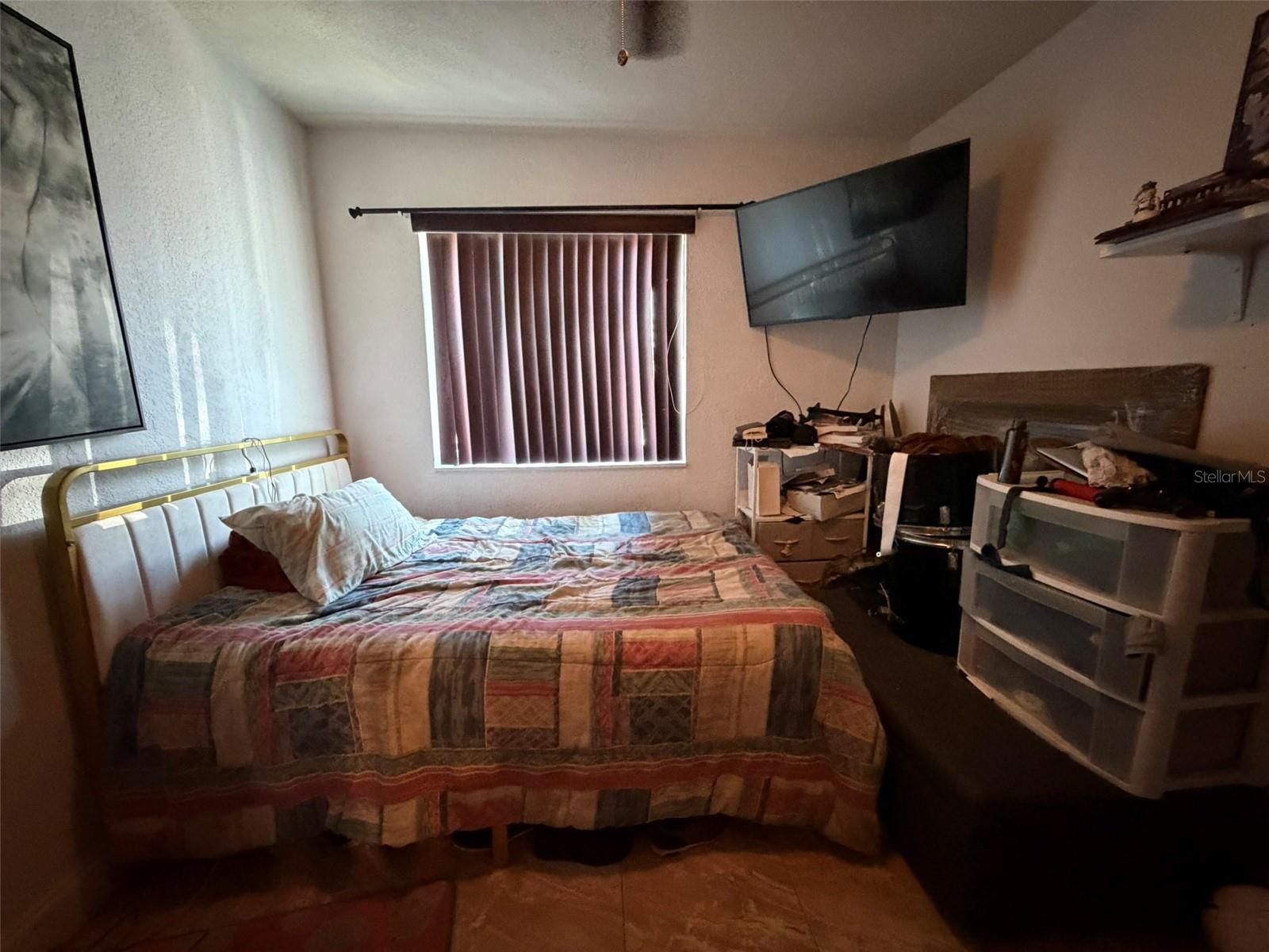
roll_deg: +1.3
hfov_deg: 102.1
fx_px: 513
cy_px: 476
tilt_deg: -7.9
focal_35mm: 14
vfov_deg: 85.7
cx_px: 634
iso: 1000
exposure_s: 1/40
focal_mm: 2.22
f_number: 2.2
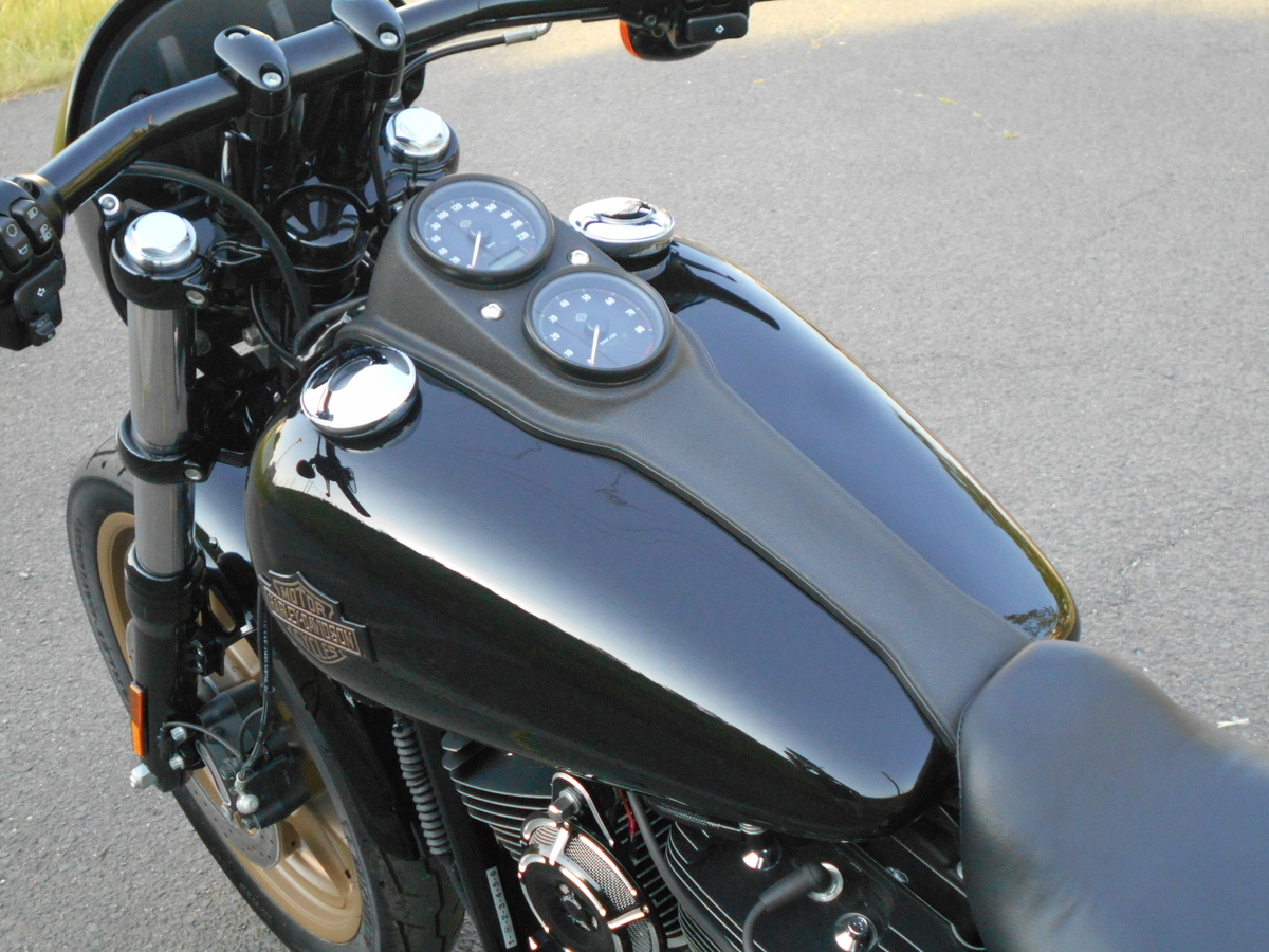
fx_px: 1833
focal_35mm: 50
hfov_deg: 38.2
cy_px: 476
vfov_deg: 29.1
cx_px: 634
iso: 450
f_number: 4.5
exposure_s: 1/250
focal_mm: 8.8
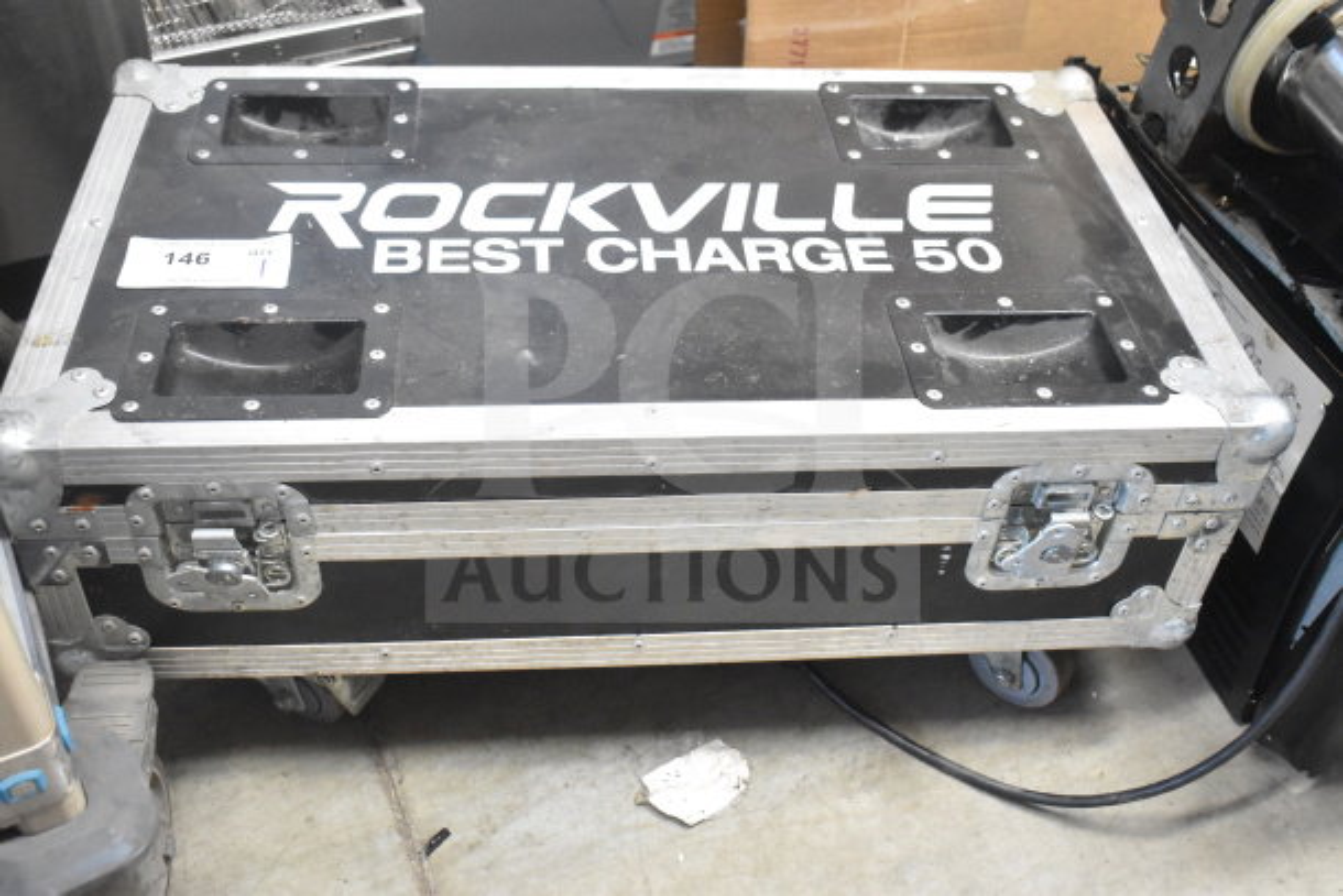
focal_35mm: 38
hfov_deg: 51.3
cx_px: 672
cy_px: 448
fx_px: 1399
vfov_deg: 35.5
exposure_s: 1/100
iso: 6400
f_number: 5
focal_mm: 25
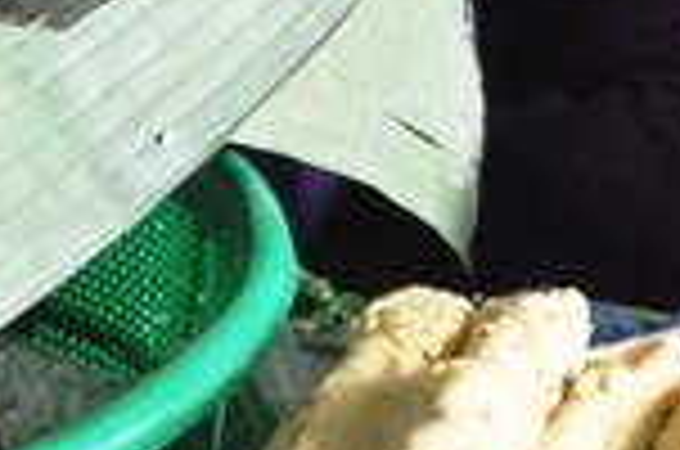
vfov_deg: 6.8
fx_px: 3713
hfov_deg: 10.5
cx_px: 356
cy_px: -266
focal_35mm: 197
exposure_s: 1/320
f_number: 3.5
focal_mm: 22
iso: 1100
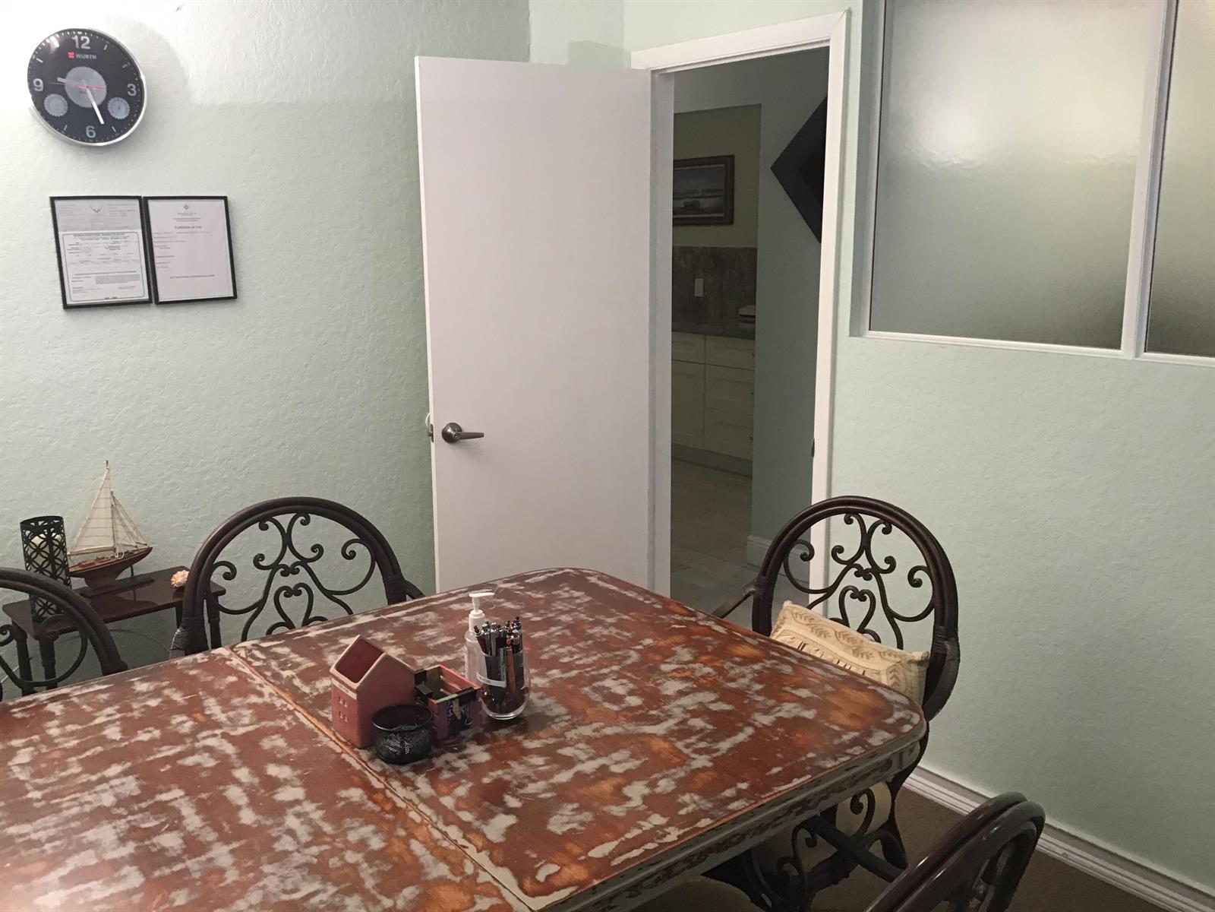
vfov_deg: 45.4
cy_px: 456
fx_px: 1088
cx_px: 608
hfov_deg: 58.4
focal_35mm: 31
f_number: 2.4
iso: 64
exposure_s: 1/30
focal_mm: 3.3
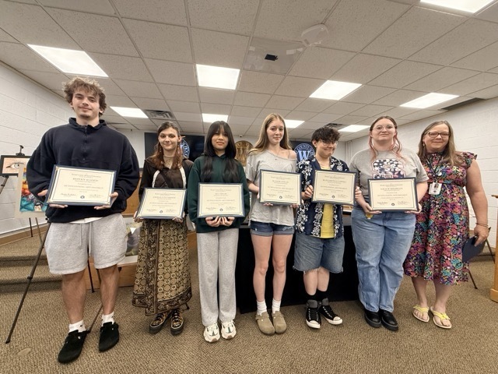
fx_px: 201
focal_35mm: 14
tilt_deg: -1.2
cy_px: 187
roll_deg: -1.2
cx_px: 249
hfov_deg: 102.1
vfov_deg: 85.7
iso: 250
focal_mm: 2.22
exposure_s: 1/120
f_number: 2.2
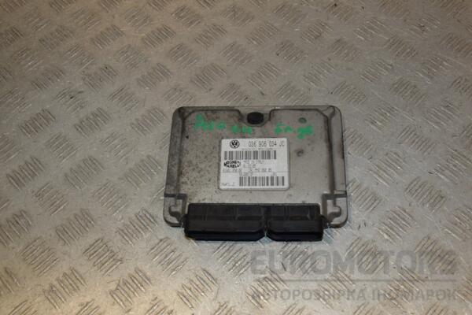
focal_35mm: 39
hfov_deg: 49.6
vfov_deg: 34.2
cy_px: 158
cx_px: 236
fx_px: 511
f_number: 9
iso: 800
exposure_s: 1/200
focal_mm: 26
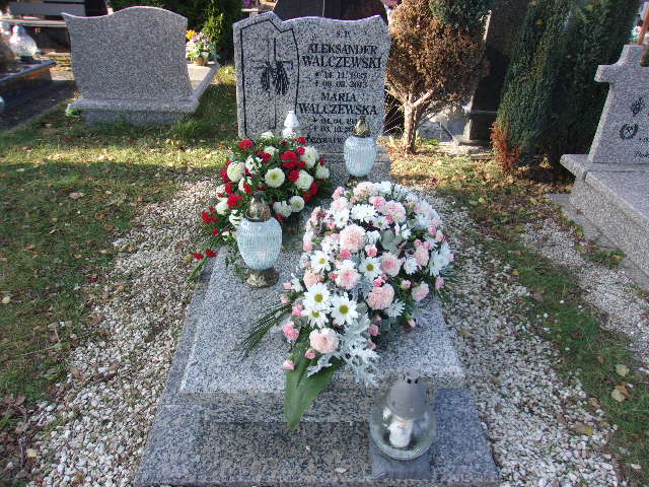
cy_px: 244
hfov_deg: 65.3
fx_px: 506
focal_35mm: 27
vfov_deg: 51.4
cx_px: 324
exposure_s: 1/200
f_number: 3
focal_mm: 4.9
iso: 80
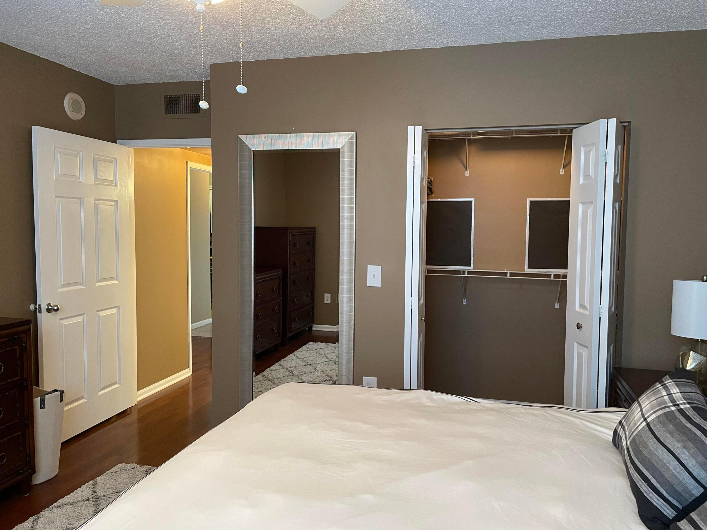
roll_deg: -0.3
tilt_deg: -3.8
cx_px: 354
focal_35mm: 26
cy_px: 265
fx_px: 531
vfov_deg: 53.1
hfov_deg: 67.3
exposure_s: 1/60
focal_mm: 4.2
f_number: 1.6
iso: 320
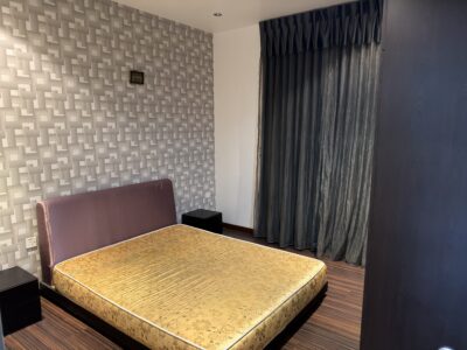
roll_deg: +0.8
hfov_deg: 71.6
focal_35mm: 24
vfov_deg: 56.8
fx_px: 324
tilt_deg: -8.2
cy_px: 175
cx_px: 234
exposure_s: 1/33
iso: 400
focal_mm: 6.76
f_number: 1.78
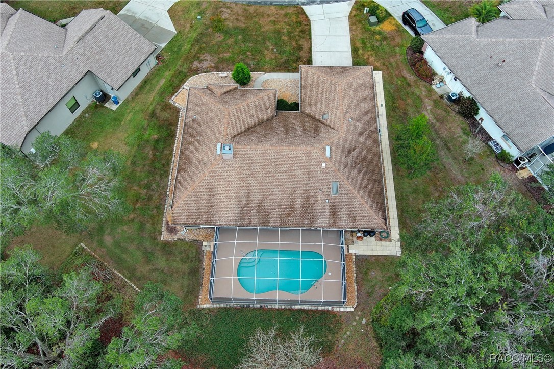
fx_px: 446
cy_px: 184
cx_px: 277
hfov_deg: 63.7
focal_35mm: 29
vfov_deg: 44.9
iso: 100
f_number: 2.8
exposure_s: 1/530
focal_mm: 10.57
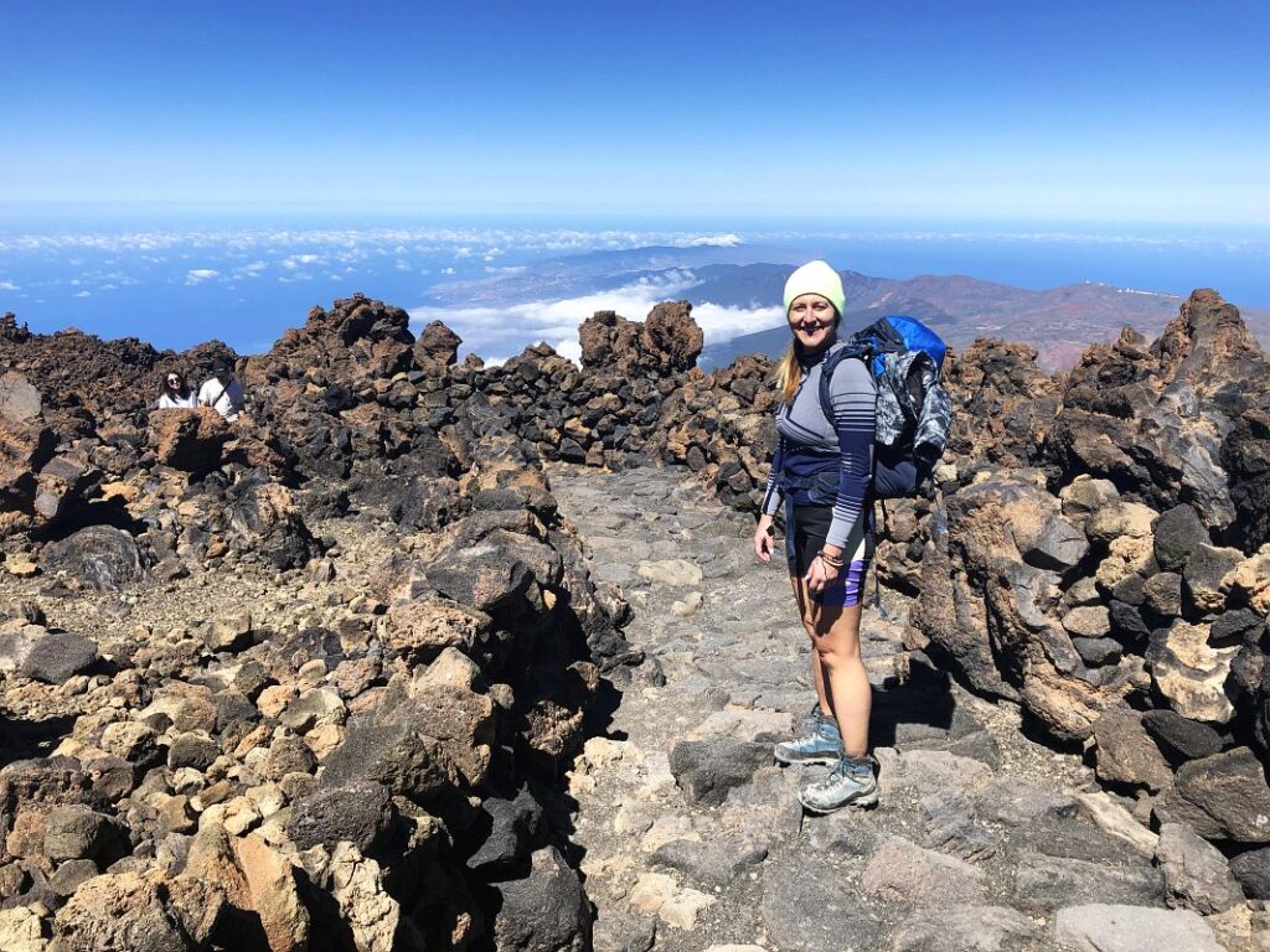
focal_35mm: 28
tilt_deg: -16.4
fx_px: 1027
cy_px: 476
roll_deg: -0.8
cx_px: 635
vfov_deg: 49.7
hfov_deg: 63.4
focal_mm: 3.99
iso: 20
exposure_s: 1/2183
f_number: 1.8
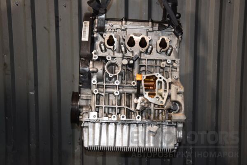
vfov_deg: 26.5
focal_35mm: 51
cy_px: 82
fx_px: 350
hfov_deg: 38.9
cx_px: 124
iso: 800
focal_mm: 34
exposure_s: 1/60
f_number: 5
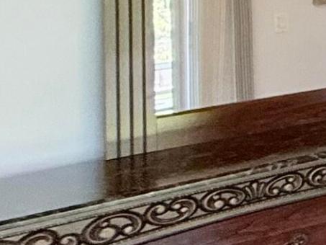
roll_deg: +1.2
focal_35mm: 89
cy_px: -99
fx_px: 838
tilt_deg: +1.1
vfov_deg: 15.6
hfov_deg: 10.9
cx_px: 1025
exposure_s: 1/120
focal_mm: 2.22
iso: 250
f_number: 2.2
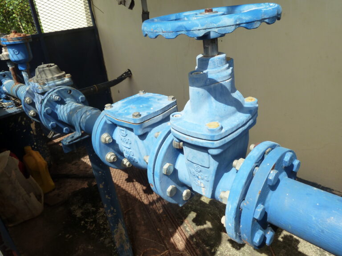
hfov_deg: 69.4
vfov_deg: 54.9
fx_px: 247
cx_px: 171
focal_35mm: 25
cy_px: 128
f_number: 4
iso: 125
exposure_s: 1/320
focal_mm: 4.1
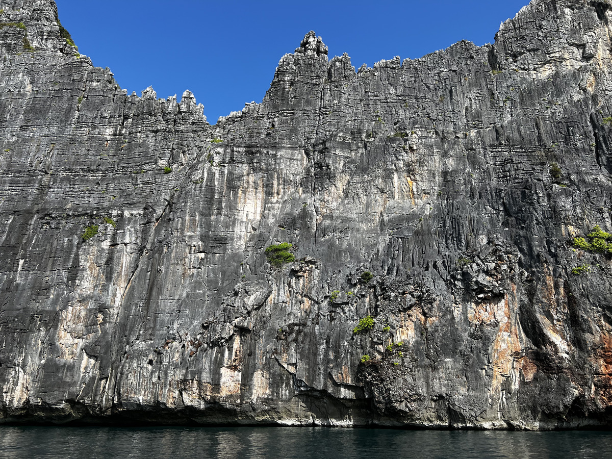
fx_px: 460
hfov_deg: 67.3
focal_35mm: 26
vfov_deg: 53.1
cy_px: 230
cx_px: 306
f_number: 1.5
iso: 50
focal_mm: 5.7
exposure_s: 1/2695
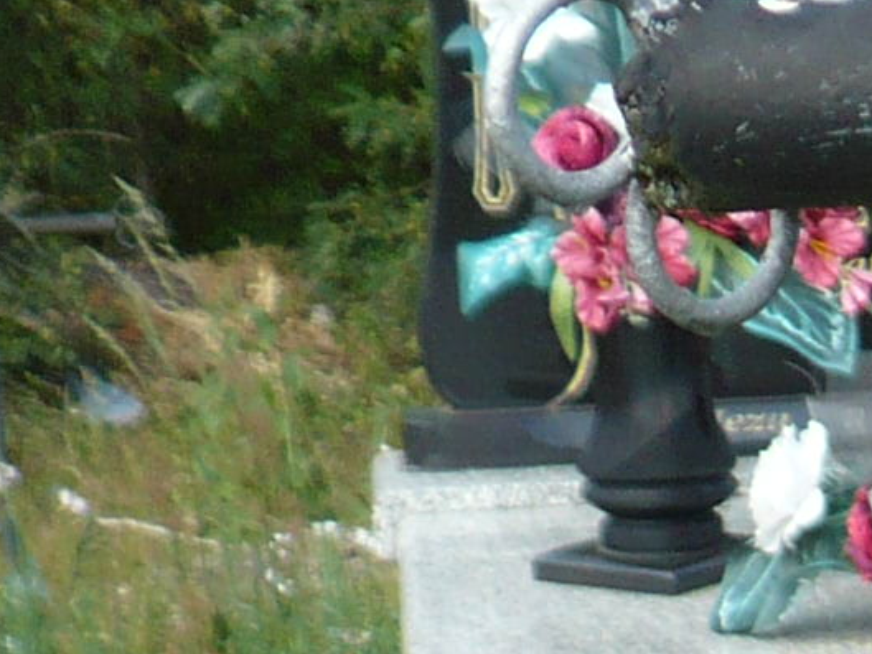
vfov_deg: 6.5
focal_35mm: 215
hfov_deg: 8.4
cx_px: 2130
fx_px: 5417
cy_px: 1749
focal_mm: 6.1
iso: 100
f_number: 2.8
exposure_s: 1/400
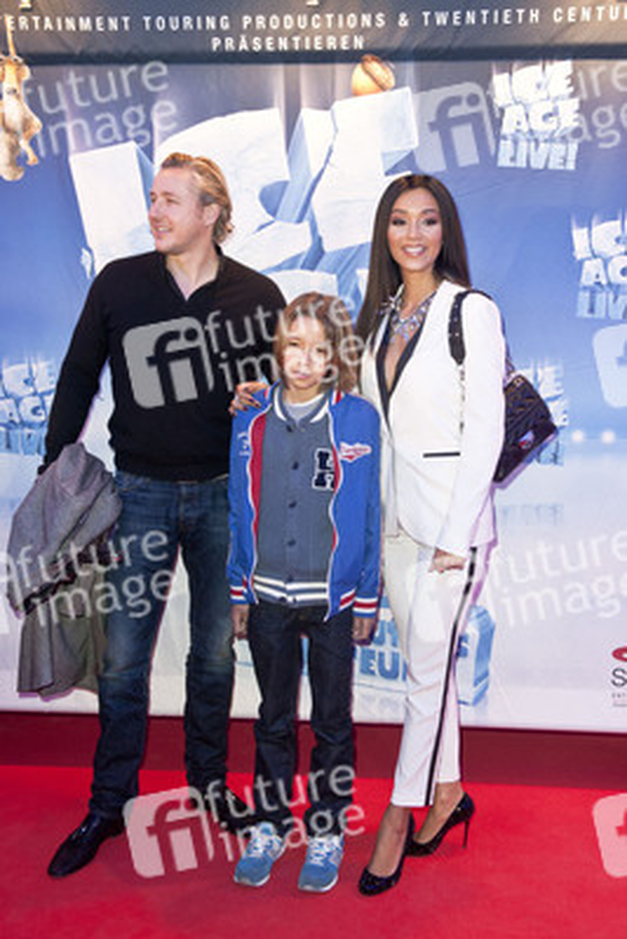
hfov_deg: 35.1
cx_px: 314
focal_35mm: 38
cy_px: 470
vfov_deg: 50.7
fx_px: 992
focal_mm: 38
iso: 1600
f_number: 5.6
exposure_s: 1/200
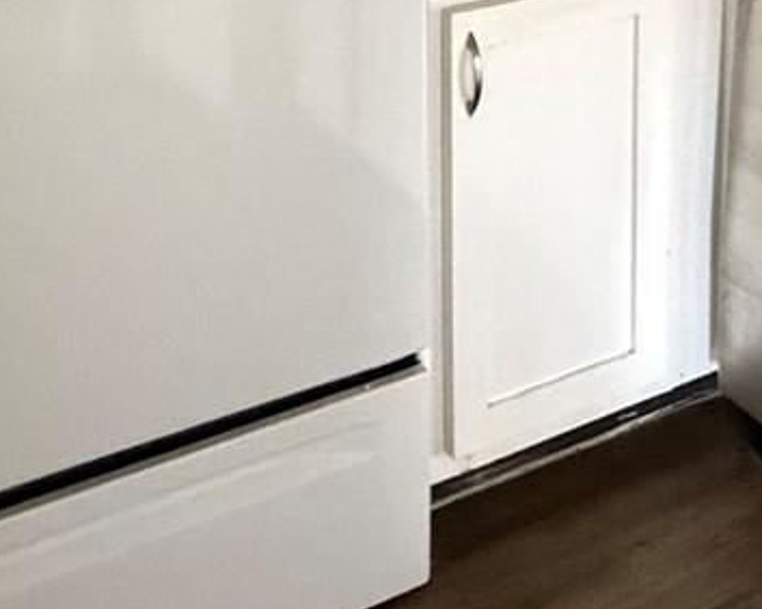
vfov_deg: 21.0
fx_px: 1397
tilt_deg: -5.5
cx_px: 507
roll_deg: +0.3
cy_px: -292
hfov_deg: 30.3
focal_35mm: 62
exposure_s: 1/60
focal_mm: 2.22
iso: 1250
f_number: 2.2
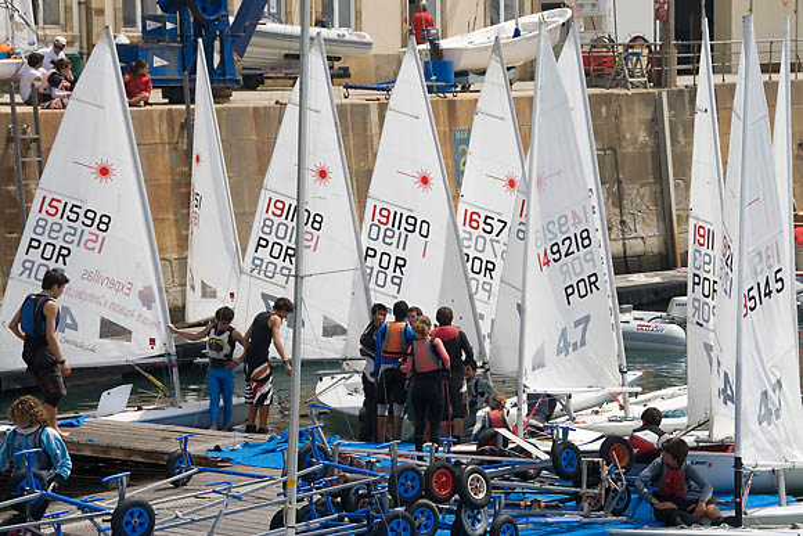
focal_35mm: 123
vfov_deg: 11.2
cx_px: 402
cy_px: 268
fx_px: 2744
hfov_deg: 16.6
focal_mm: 82
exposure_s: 1/320
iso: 100
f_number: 9
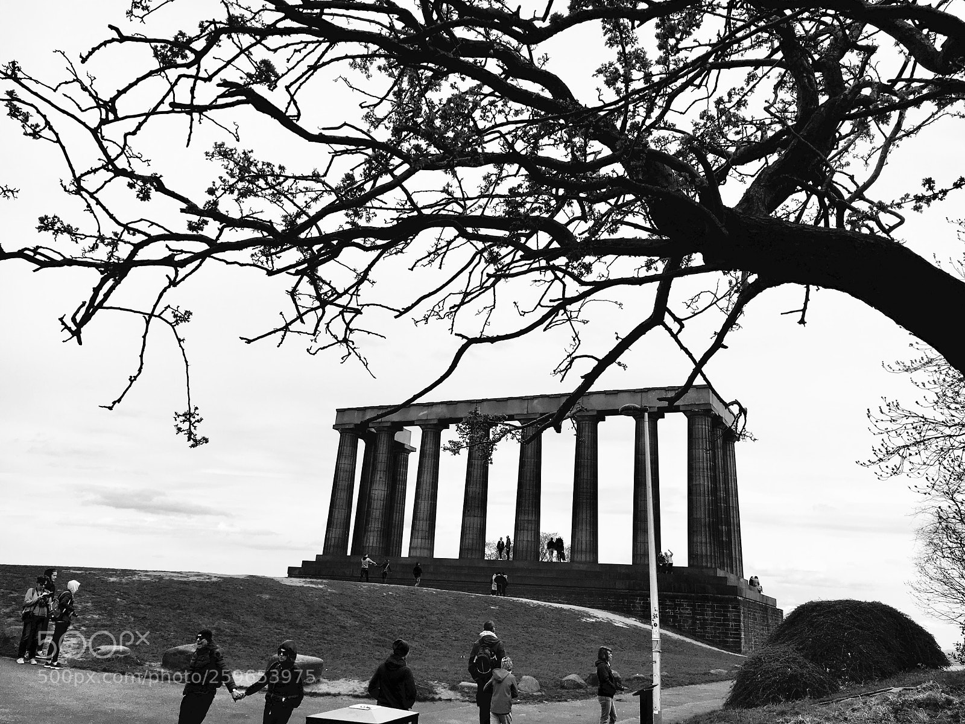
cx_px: 482
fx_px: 808
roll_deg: -3.9
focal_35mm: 29
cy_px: 362
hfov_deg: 61.7
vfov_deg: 48.2
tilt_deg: +17.3
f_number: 2.2
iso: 25
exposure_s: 1/2262
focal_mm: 4.15
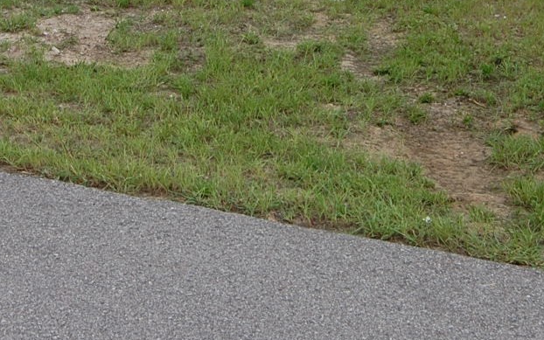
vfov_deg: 13.3
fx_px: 1424
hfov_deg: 21.6
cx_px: 210
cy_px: -58
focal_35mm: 96
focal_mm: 26
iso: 200
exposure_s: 1/250
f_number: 8
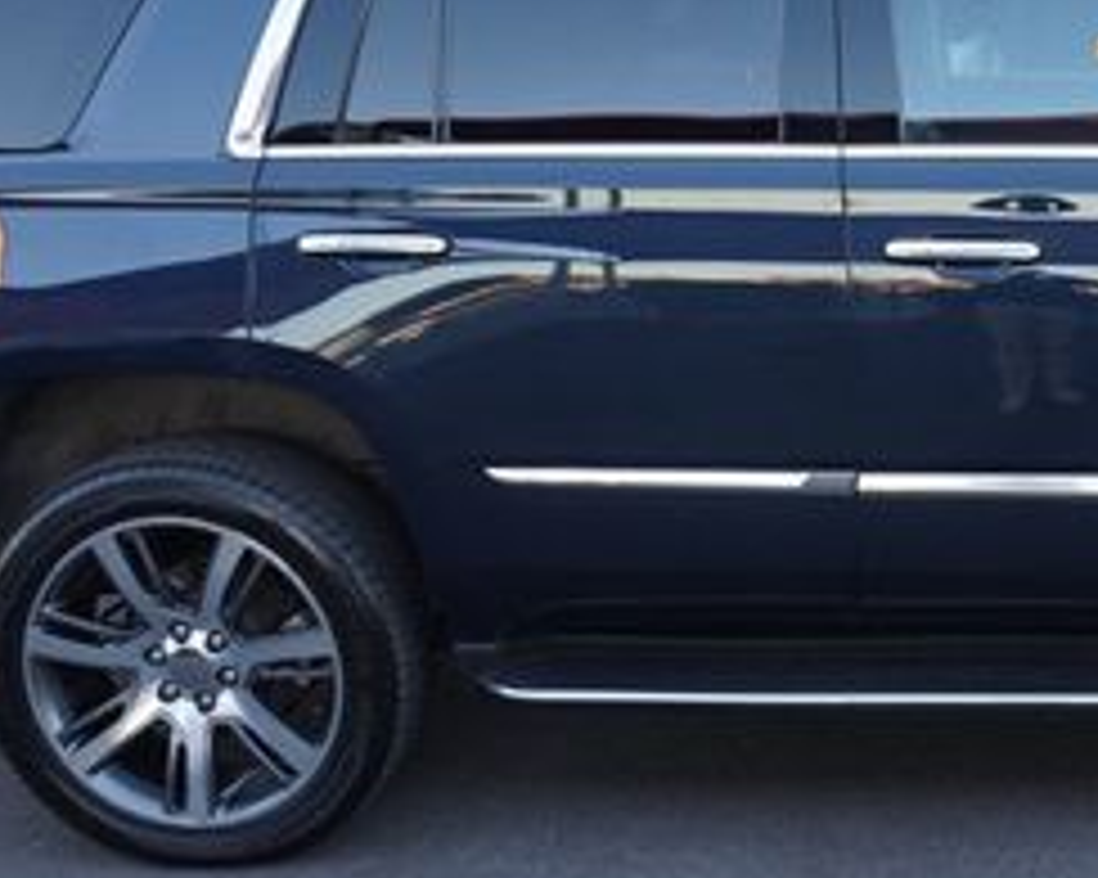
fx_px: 1917
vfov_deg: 25.8
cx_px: 927
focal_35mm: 59
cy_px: 365
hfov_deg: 30.9
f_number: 4
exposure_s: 1/60
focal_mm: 16
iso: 250
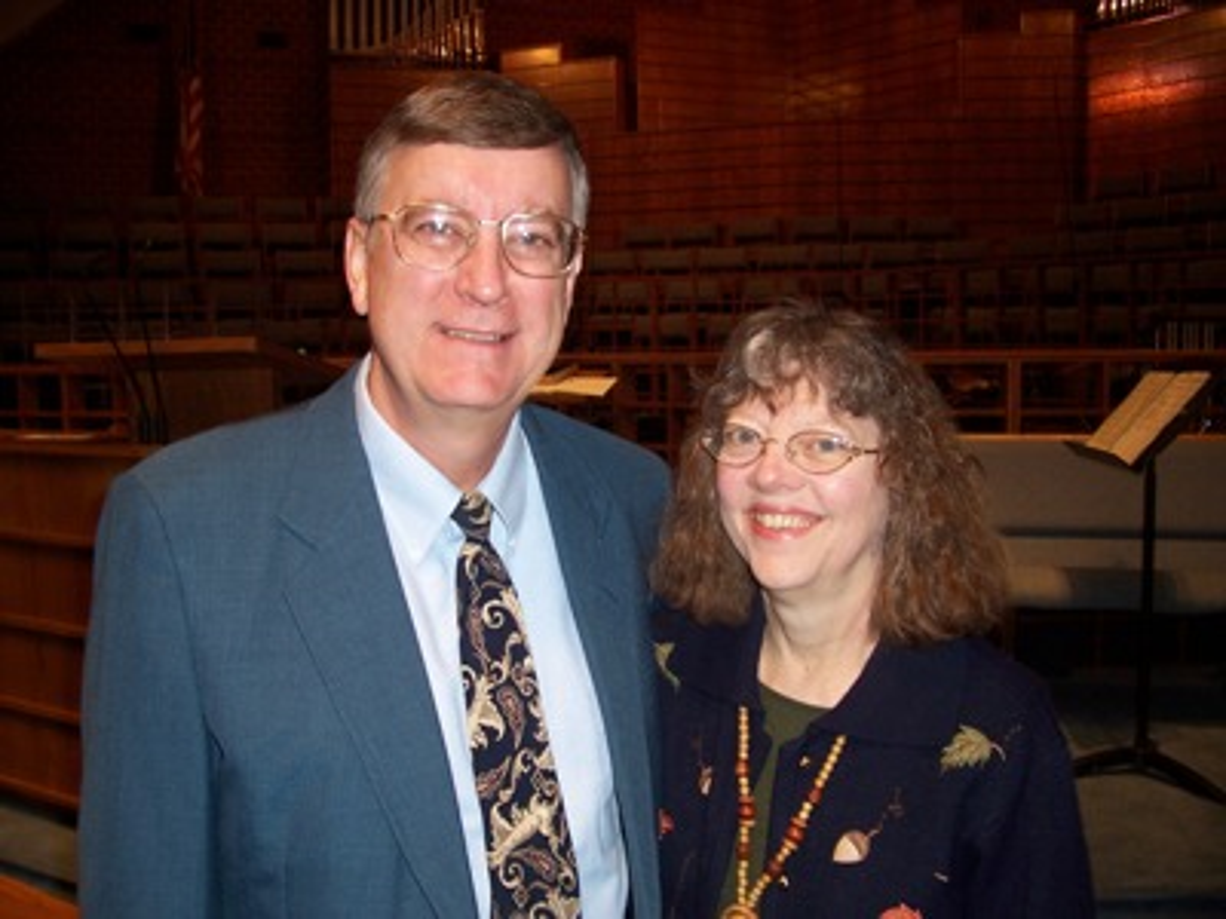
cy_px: 460
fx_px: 1204
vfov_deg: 41.8
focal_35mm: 34
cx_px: 613
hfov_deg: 54.0
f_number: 2.7
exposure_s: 1/60
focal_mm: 5.6
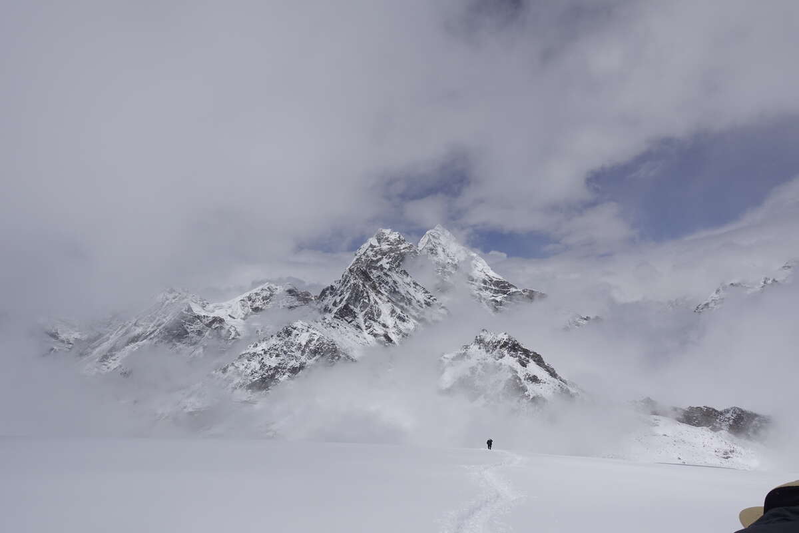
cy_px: 266
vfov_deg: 53.1
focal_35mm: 24
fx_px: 533
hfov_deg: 73.7
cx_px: 400
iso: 125
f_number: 5.6
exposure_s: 1/400
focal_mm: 8.8
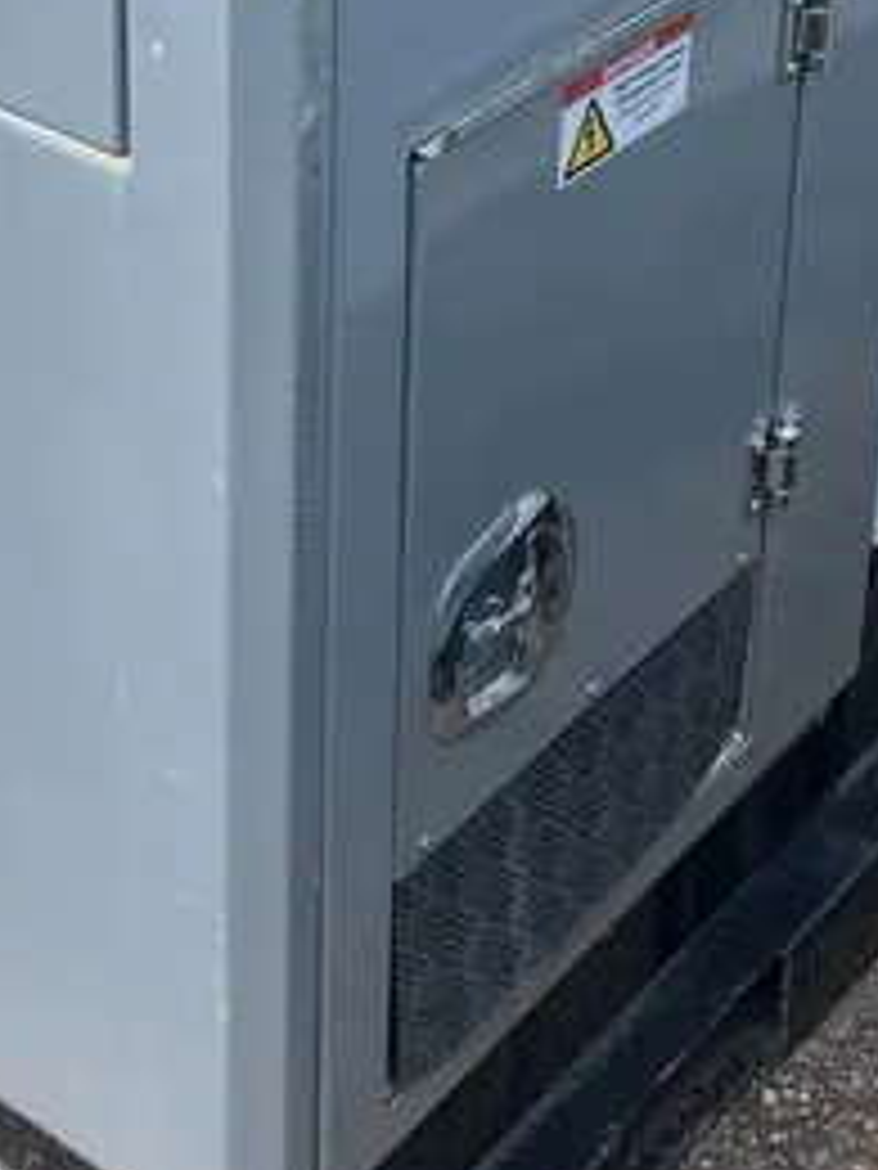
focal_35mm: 79
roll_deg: -0.3
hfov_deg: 18.7
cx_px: 405
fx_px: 2672
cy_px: -65
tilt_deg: -22.0
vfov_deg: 23.4
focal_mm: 3.99
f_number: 1.8
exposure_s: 1/823
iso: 32
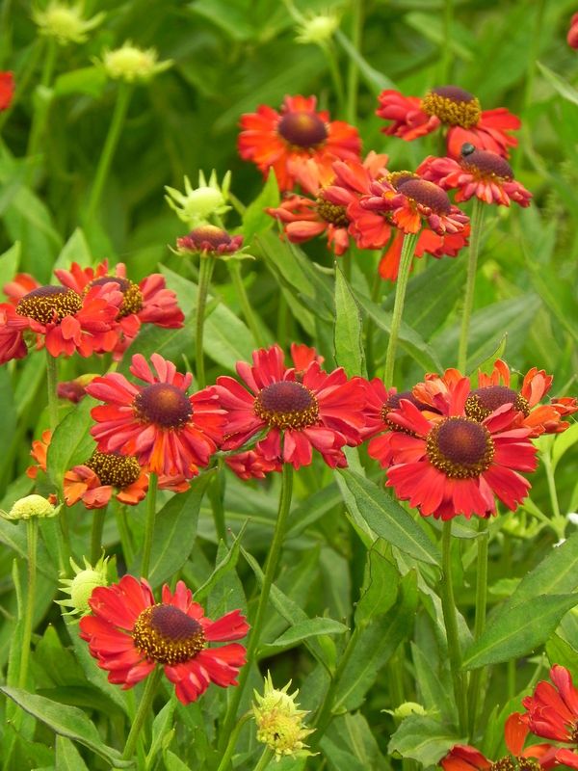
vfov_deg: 6.8
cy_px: 386
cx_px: 289
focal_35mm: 291
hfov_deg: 5.1
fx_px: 6479
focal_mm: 51.8
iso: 160
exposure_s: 1/200
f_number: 5
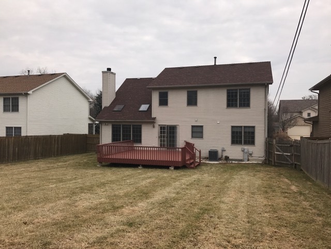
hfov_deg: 63.4
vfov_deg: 49.7
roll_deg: +0.9
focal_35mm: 28
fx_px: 268
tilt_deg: -2.0
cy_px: 124
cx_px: 166
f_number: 1.8
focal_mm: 3.99
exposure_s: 1/2457
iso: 20
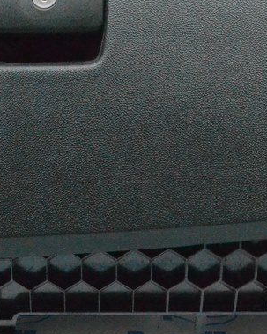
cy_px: 101
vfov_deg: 19.3
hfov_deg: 15.5
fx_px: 978
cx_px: 185
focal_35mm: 99
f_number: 10
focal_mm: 26
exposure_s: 1/125
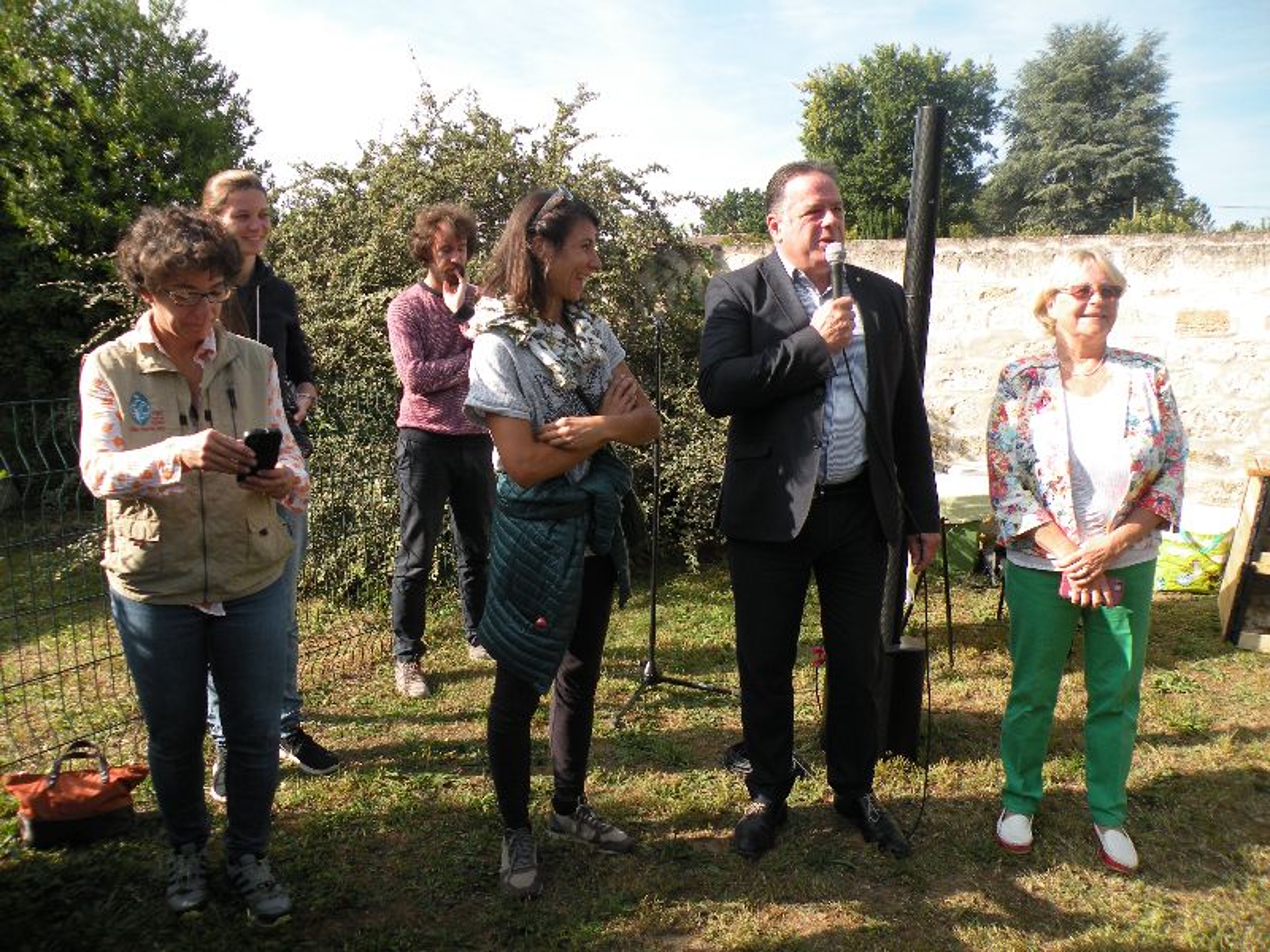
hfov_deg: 65.3
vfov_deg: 51.4
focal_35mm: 27
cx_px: 635
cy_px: 476
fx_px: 991
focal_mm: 4.7
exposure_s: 1/1000
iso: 100
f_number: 2.8
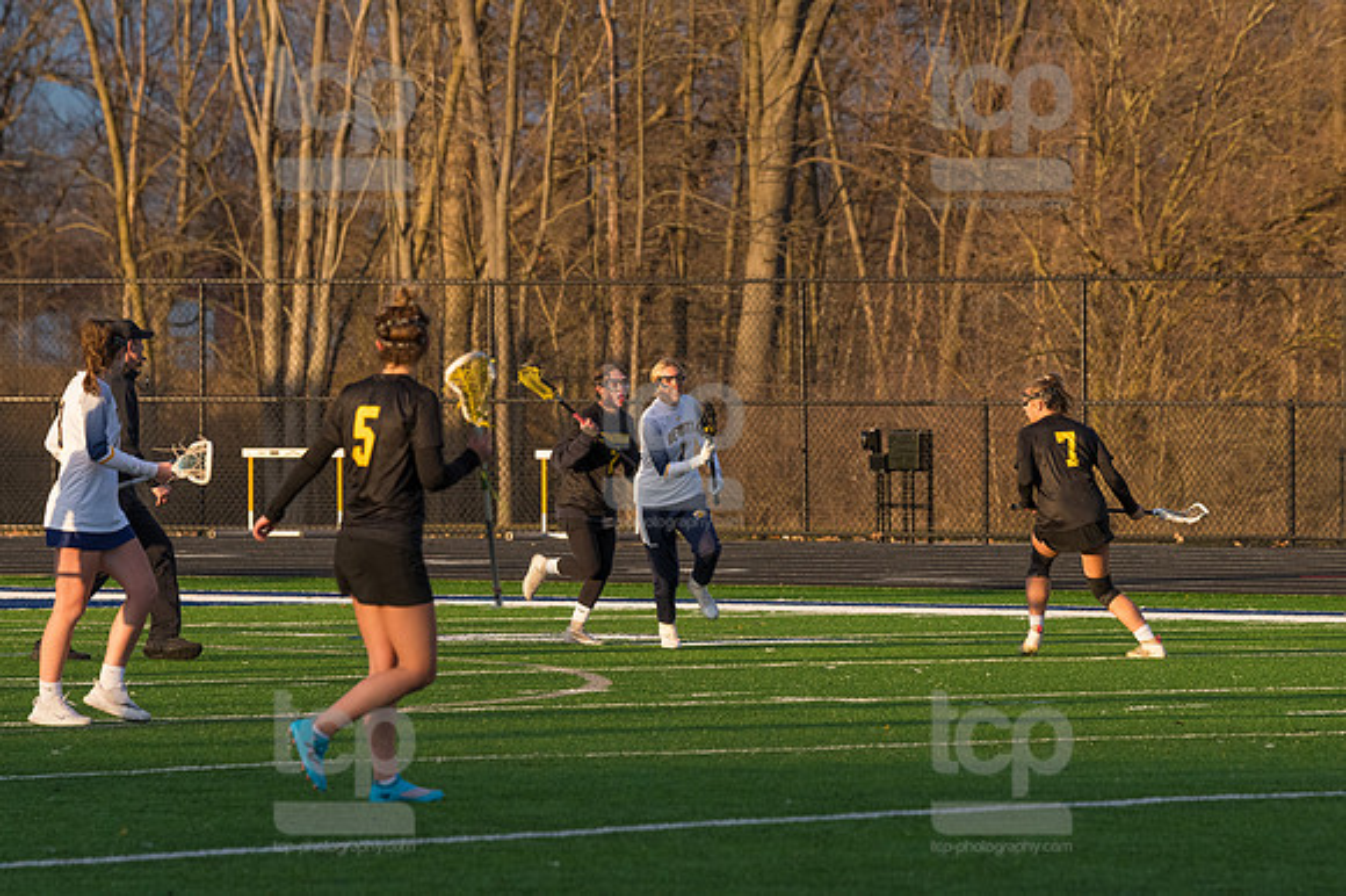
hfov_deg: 6.9
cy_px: 448
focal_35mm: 300
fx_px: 11210
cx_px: 673
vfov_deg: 4.6
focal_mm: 200
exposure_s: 1/1600
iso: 800
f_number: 5.6
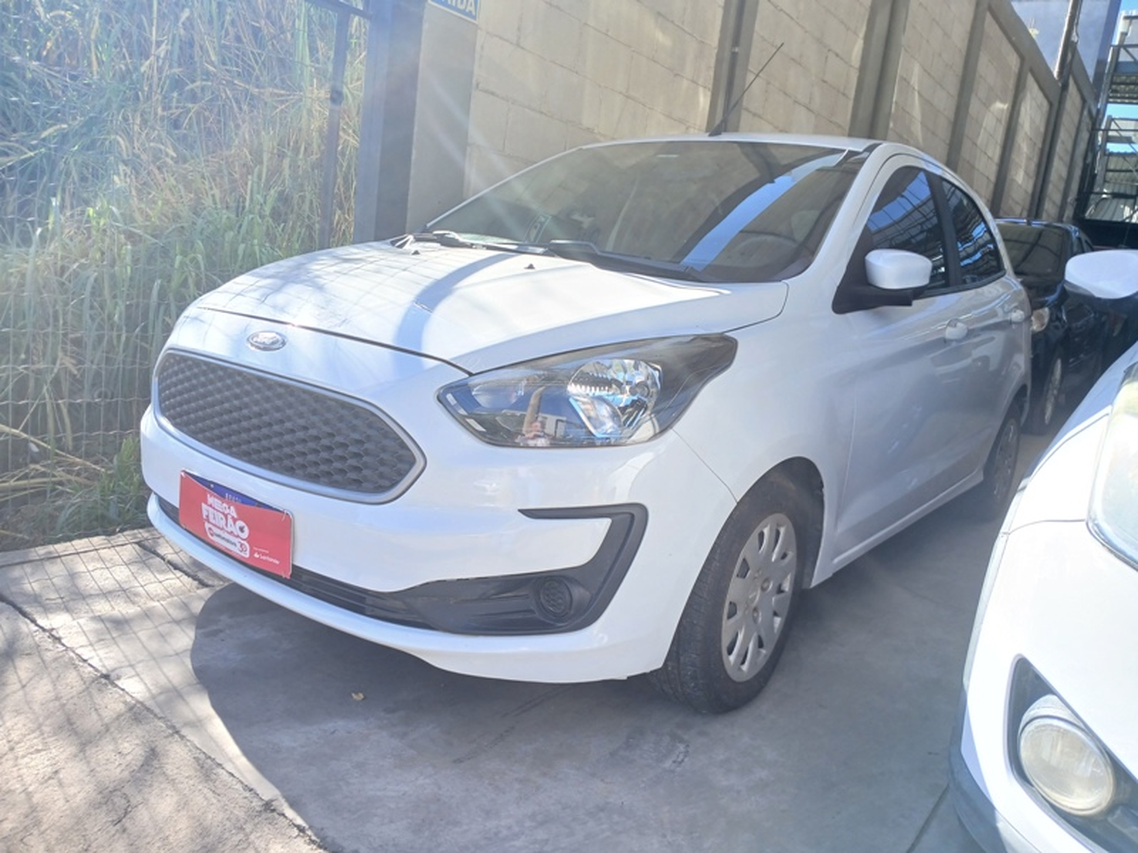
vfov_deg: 53.1
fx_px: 855
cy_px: 426
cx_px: 569
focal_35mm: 26
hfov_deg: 67.3
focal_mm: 3.98
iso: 32
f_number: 1.8
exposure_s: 1/120
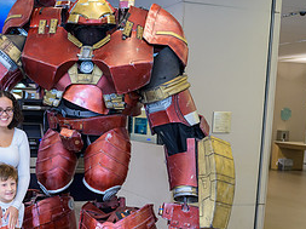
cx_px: 42
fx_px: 468
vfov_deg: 27.2
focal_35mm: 53
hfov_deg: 34.6
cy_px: 161
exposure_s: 1/125
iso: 800
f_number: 3.2
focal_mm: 24
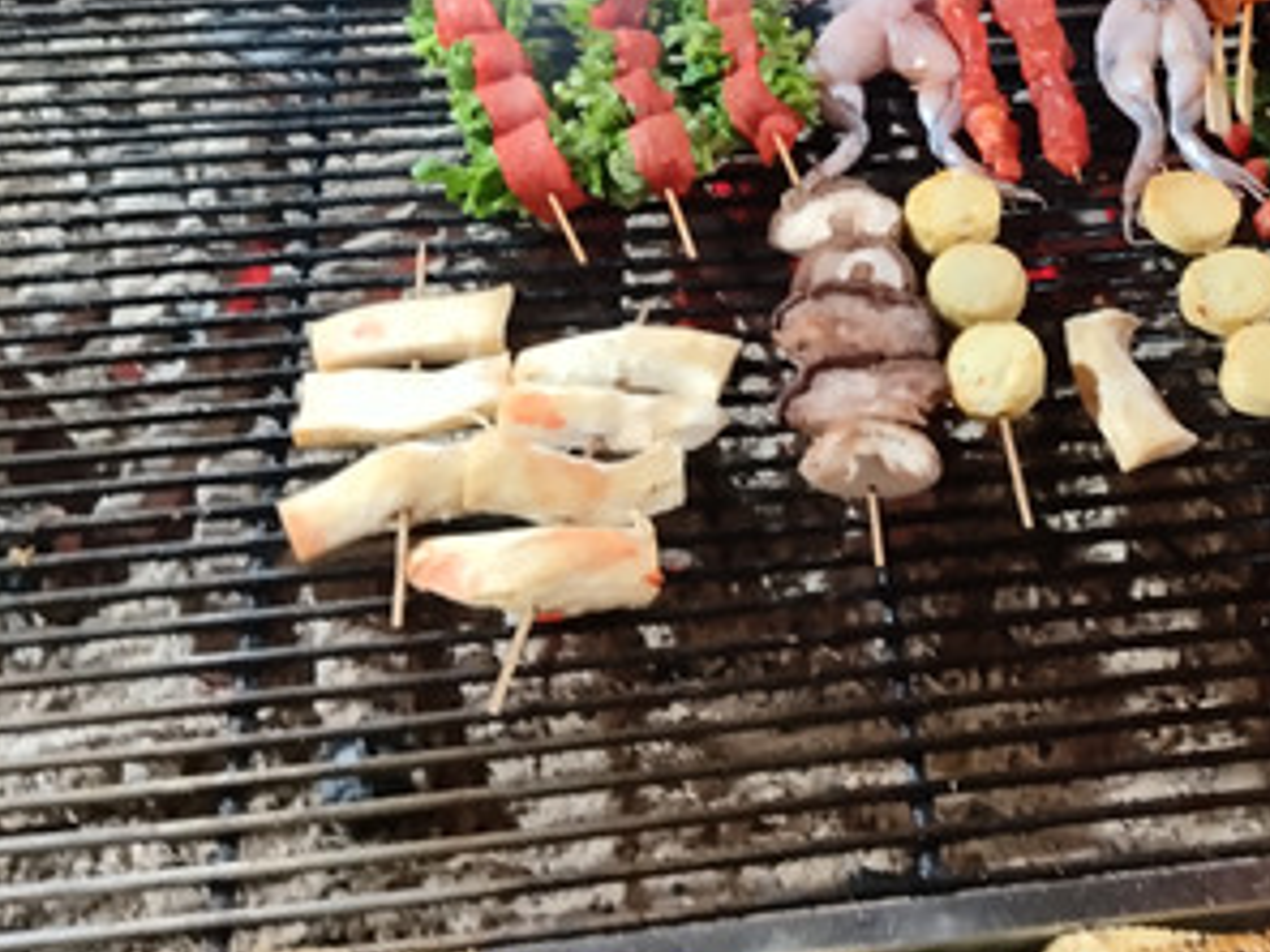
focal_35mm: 49
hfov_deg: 37.5
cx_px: 1021
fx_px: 1798
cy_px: 204
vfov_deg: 29.1
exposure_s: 1/25
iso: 160
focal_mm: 4.22
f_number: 1.8
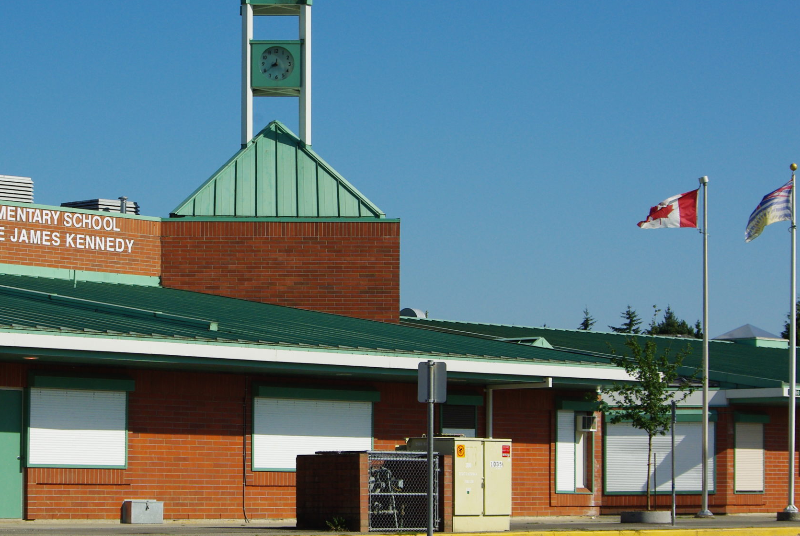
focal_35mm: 115
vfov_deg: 11.9
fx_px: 2559
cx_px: 274
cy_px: 281
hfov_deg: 17.7
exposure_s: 1/350
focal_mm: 50
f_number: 11
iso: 200
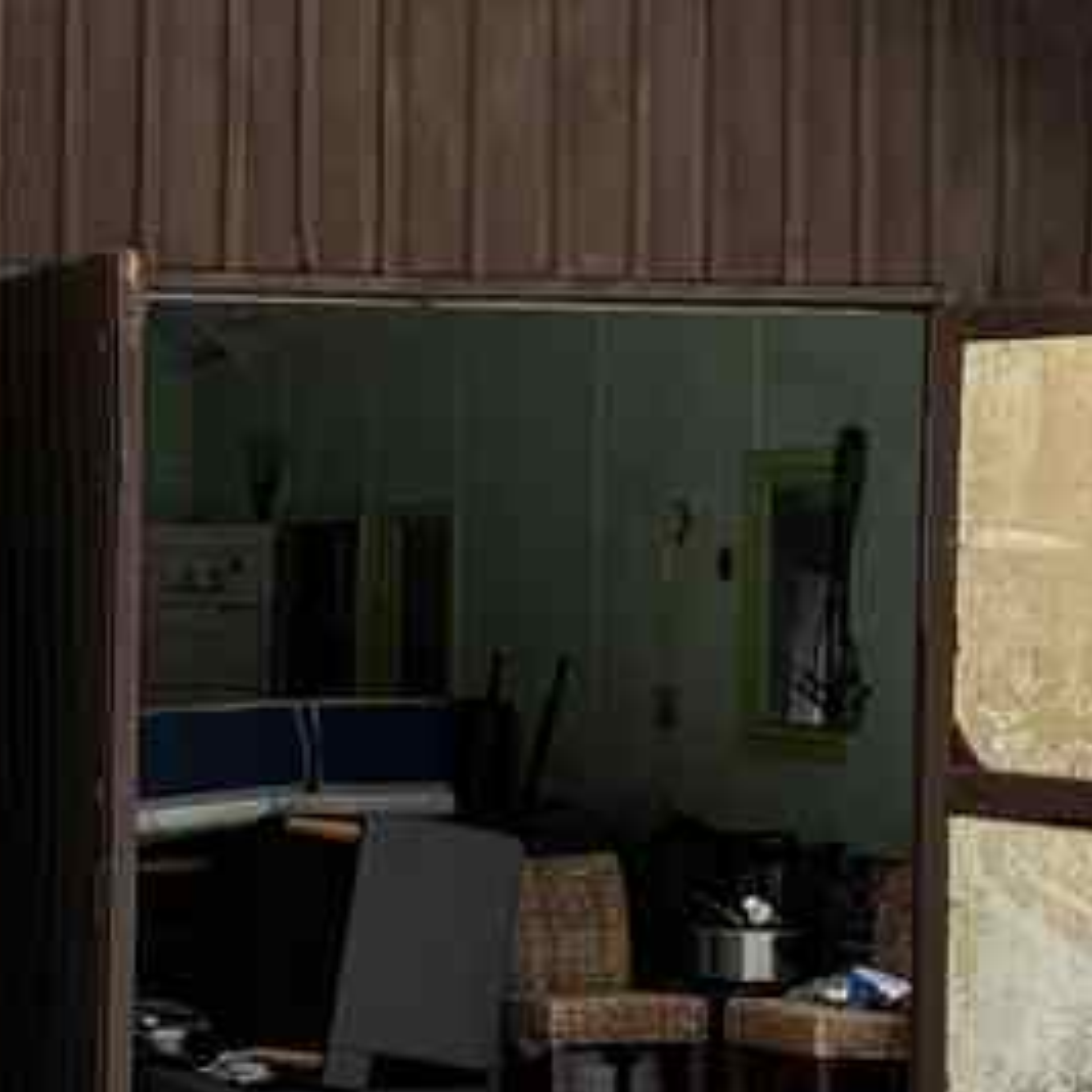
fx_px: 3926
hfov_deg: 15.5
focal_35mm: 110
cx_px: -70
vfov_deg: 15.8
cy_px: 644
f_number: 1.6
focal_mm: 5.96
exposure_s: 1/1626
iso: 50
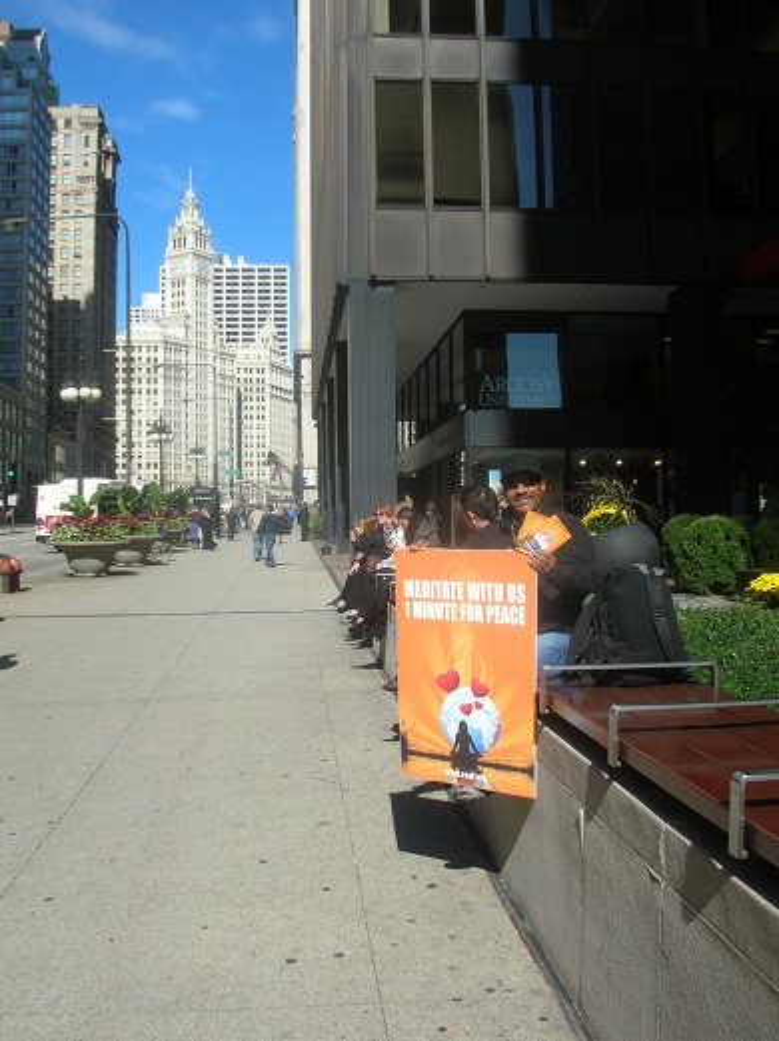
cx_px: 390
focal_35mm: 35
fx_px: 1051
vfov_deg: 52.7
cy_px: 520
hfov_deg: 40.7
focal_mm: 5.8
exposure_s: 1/282
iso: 50
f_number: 5.6
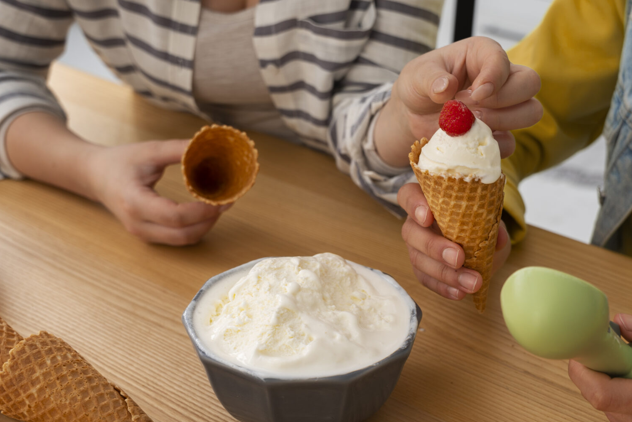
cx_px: 386
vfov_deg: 23.1
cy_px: 241
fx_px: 1030
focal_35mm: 59
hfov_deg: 34.0
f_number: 4
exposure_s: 1/125
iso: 125
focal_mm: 34.4
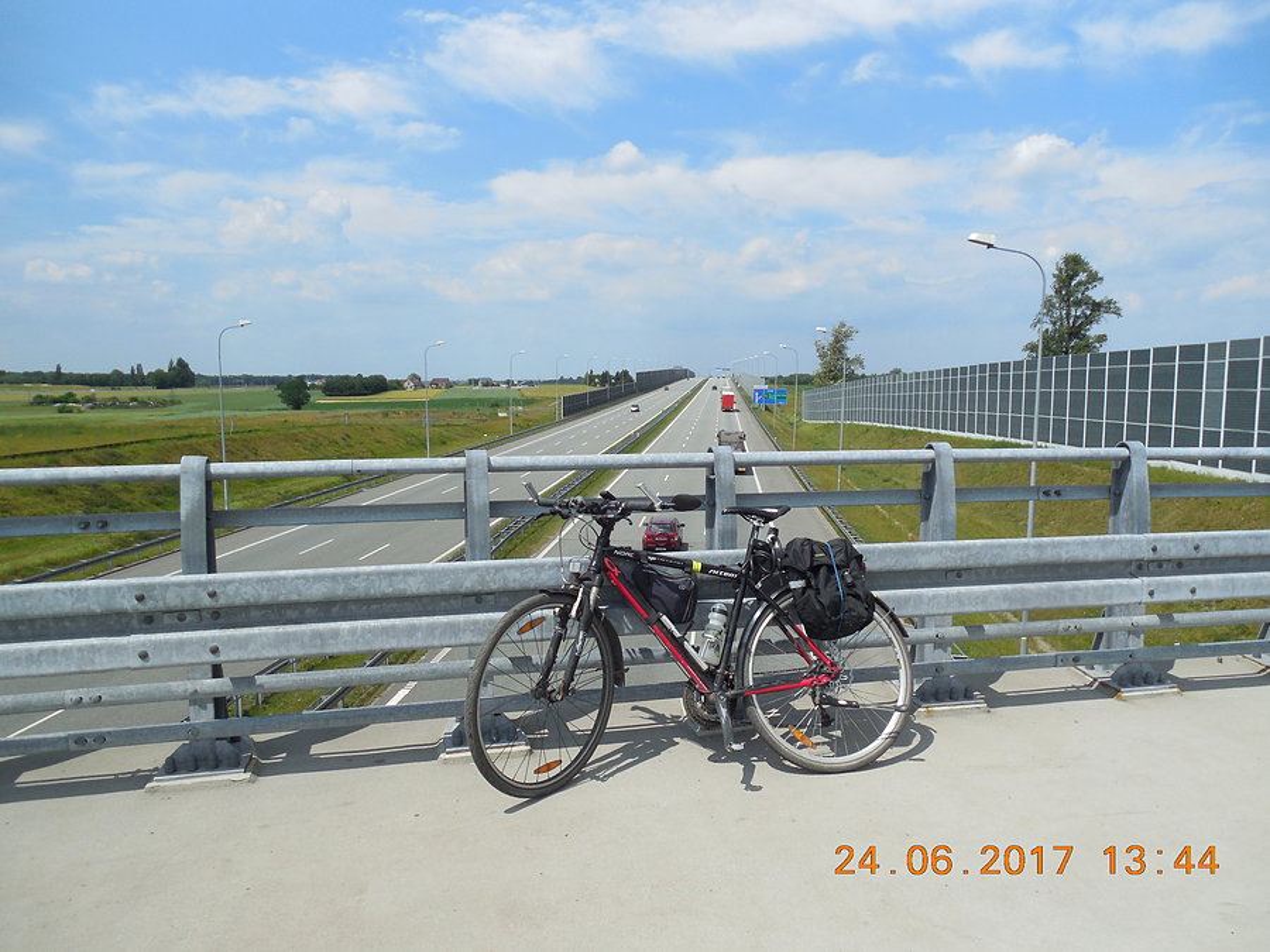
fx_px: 917
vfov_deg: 54.9
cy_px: 476
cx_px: 635
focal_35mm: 25
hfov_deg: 69.4
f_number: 6.6
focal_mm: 4.5
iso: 125
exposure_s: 1/500
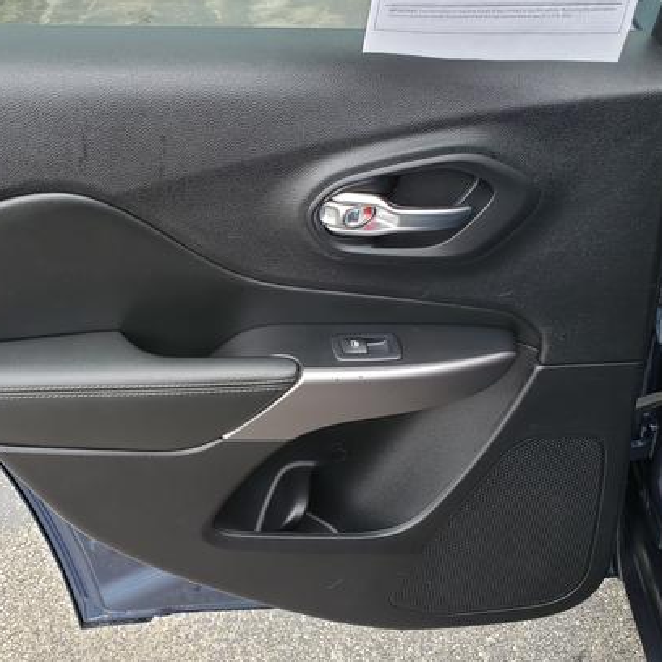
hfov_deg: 45.3
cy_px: 359
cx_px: 215
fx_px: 779
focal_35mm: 36
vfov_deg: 46.0
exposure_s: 1/47
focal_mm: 4.3
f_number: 2.4
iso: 50
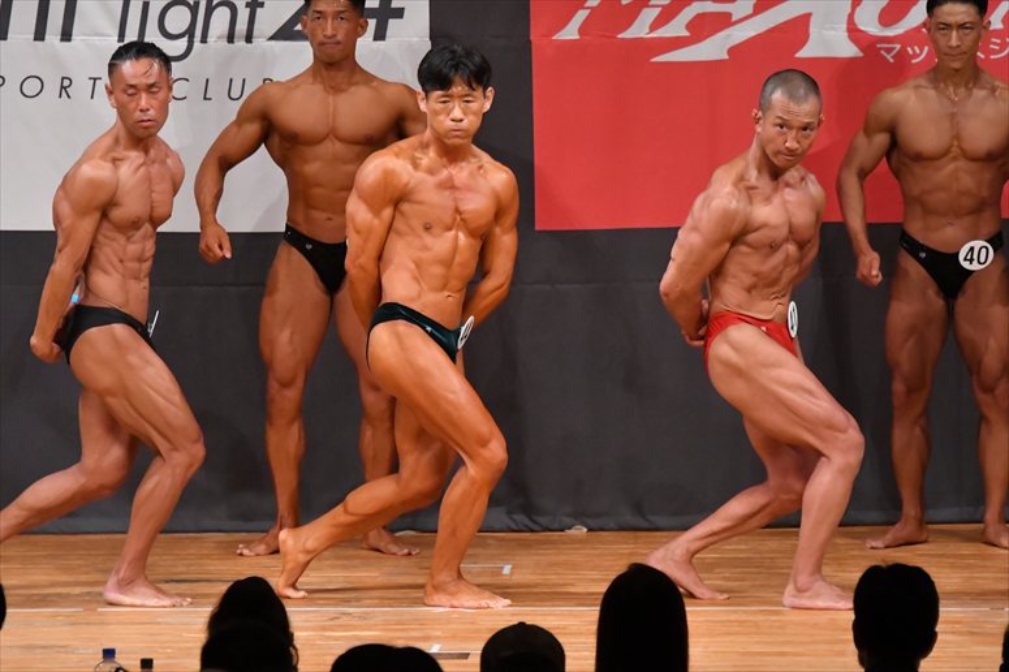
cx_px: 504
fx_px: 8404
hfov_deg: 6.9
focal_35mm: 300
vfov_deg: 4.6
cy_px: 336
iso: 8000
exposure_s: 1/400
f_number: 5.6
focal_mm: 200
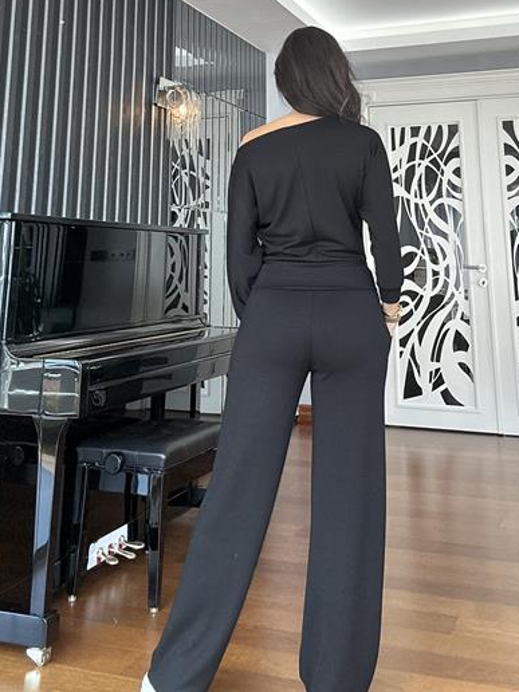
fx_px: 620
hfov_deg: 45.4
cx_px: 260
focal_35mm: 31
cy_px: 343
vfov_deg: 58.4
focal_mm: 2.69
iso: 80
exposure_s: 1/120
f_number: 1.9
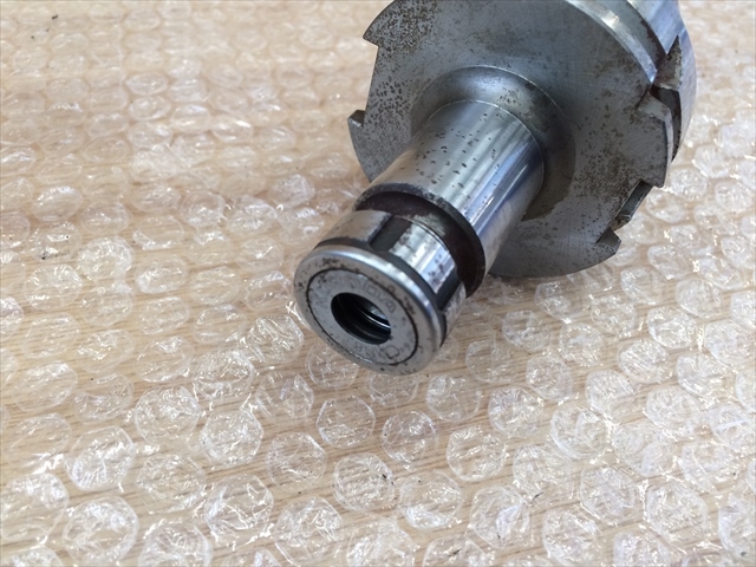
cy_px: 284
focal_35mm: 29
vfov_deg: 48.2
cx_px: 378
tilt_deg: -47.8
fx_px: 633
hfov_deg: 61.7
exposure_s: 1/30
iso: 64
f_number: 2.2
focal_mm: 4.15
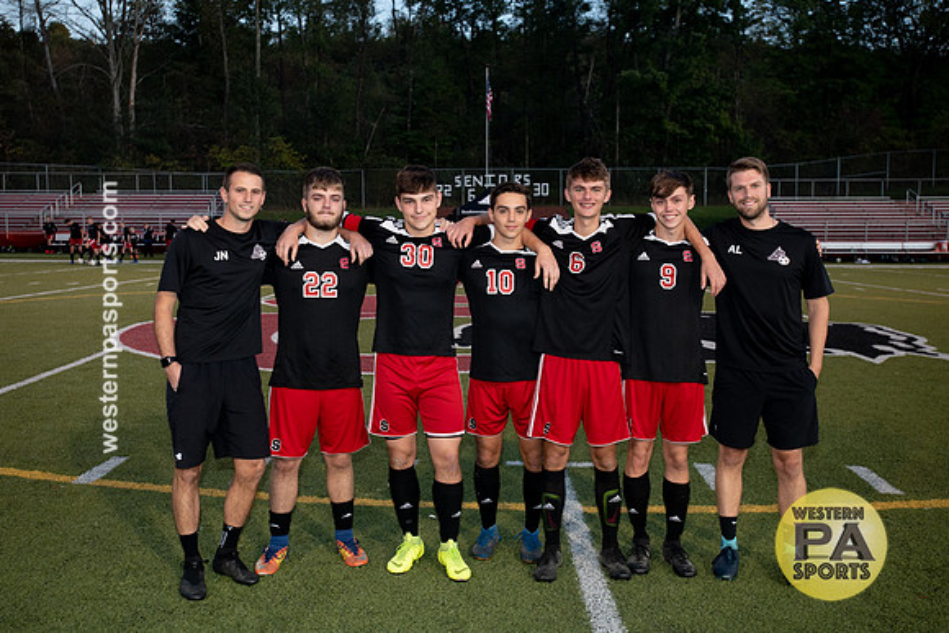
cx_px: 456
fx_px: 991
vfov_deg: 35.4
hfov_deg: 51.2
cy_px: 311
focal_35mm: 38
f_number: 5.6
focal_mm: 35
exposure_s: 1/250
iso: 1000
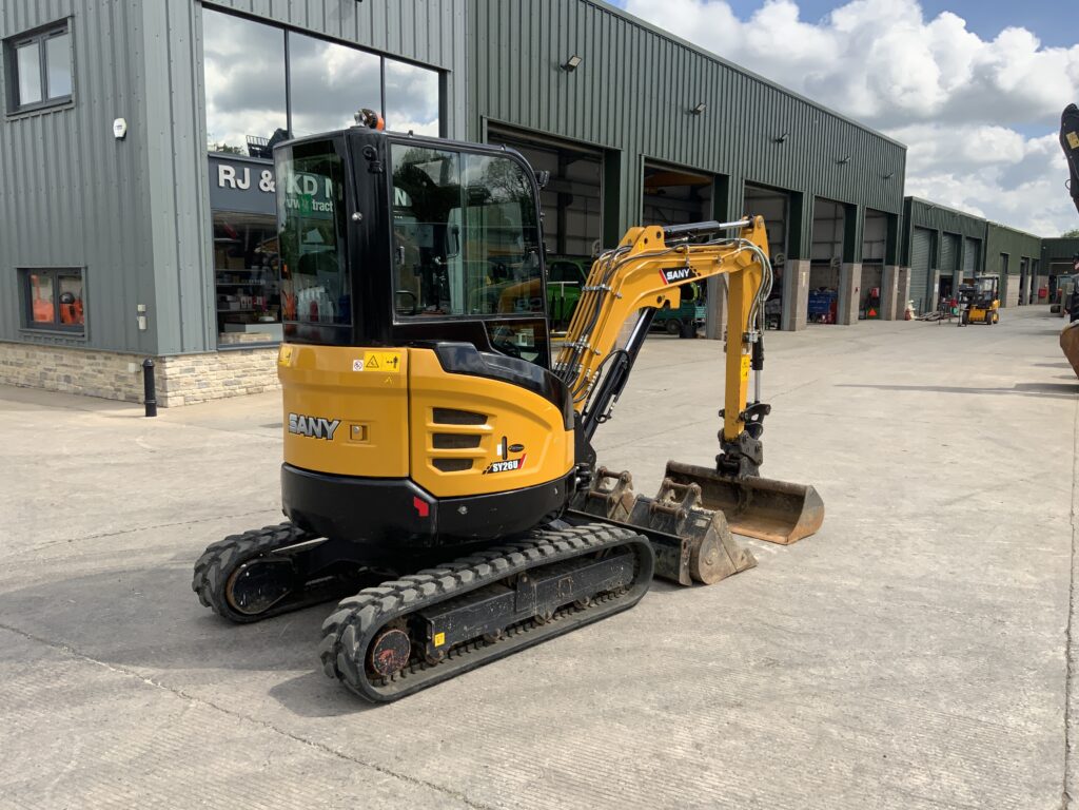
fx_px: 904
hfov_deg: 61.7
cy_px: 405
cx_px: 540
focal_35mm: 29
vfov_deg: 48.2
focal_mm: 3
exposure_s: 1/1168
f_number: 1.8
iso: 16
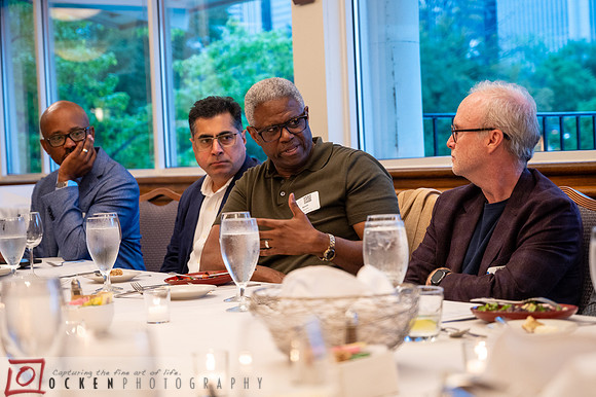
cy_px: 187
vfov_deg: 18.8
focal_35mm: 72
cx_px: 309
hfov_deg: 28.0
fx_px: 1197
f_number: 4
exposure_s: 1/125
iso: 2000
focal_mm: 65
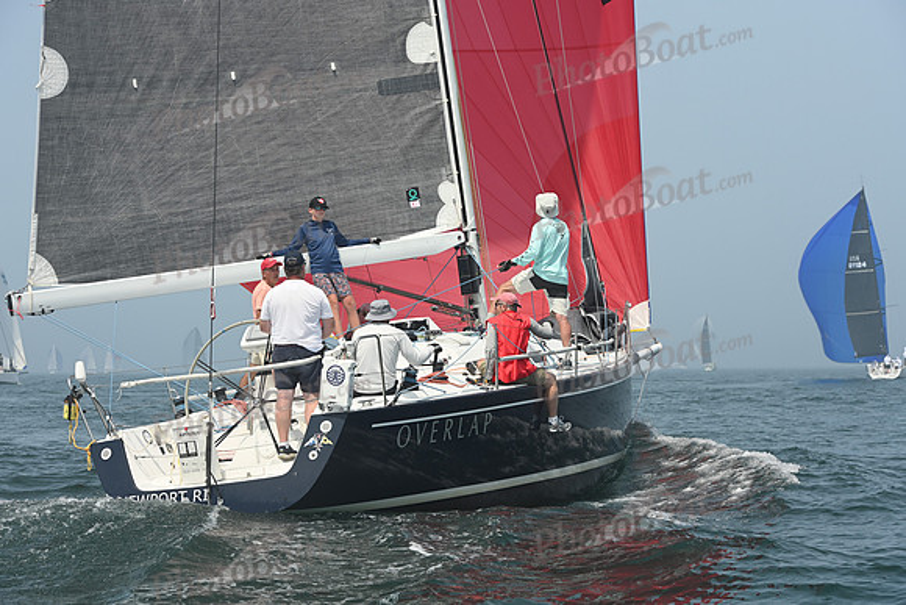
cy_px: 302
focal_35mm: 102
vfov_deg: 13.4
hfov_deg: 20.0
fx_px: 2567
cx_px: 453
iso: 320
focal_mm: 102
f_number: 8
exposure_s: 1/1250
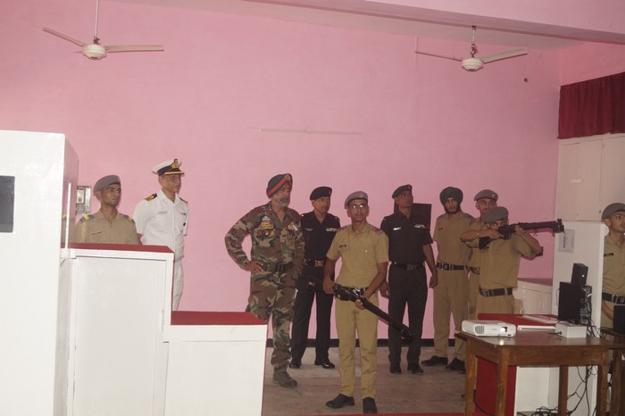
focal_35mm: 42
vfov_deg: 31.9
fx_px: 729
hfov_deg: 46.4
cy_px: 208
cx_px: 312
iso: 800
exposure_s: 1/100
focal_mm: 28
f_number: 4.5
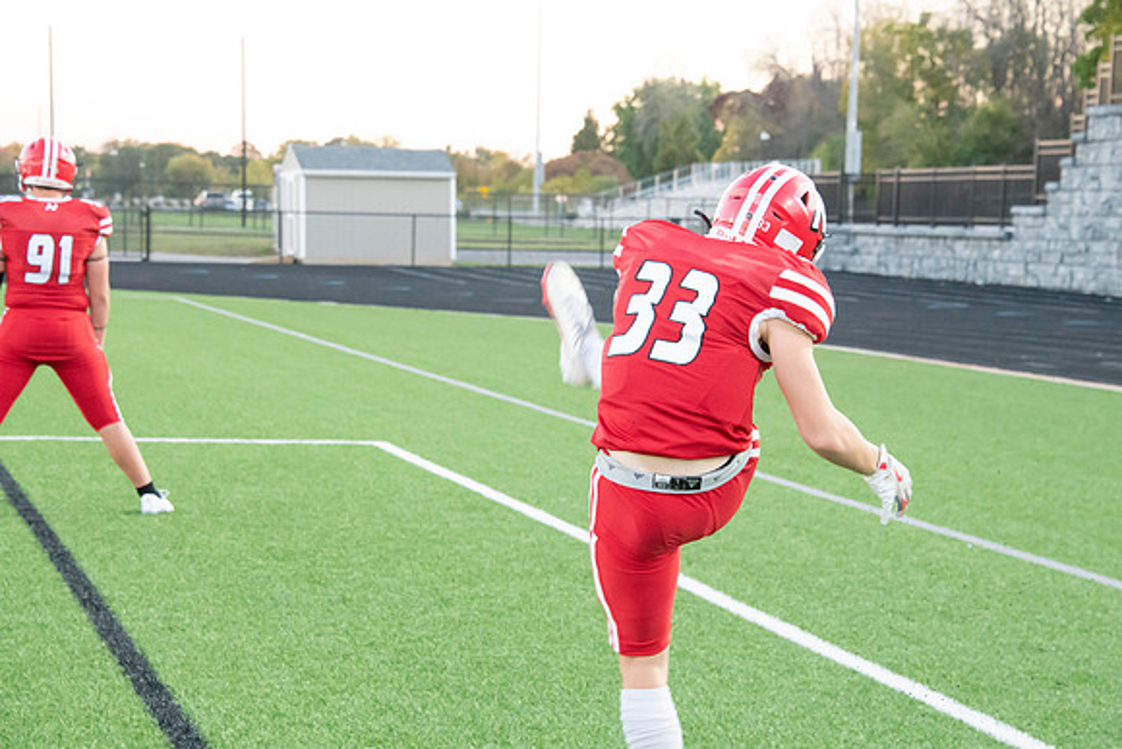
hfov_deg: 19.5
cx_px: 561
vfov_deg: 13.0
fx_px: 3273
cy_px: 374
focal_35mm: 105
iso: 8000
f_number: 9
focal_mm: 105
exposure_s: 1/200
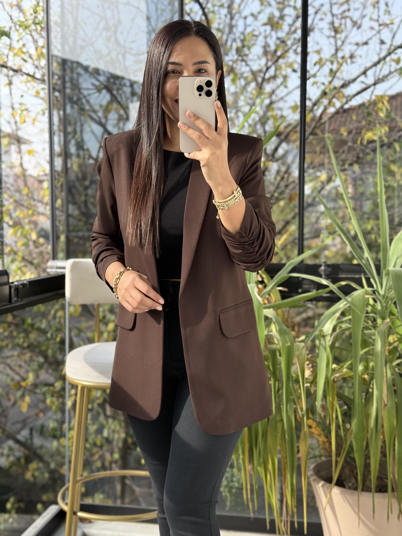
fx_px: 743
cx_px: 201
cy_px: 268
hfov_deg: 30.3
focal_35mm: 48
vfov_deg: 39.7
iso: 80
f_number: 1.78
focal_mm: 6.76
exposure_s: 1/606
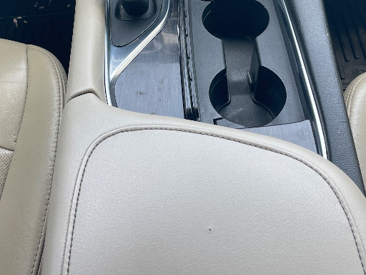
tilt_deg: -47.0
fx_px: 550
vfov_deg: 26.6
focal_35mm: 52
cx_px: 182
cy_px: 3
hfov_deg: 36.8
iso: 64
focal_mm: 4.2
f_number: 1.6
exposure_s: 1/121
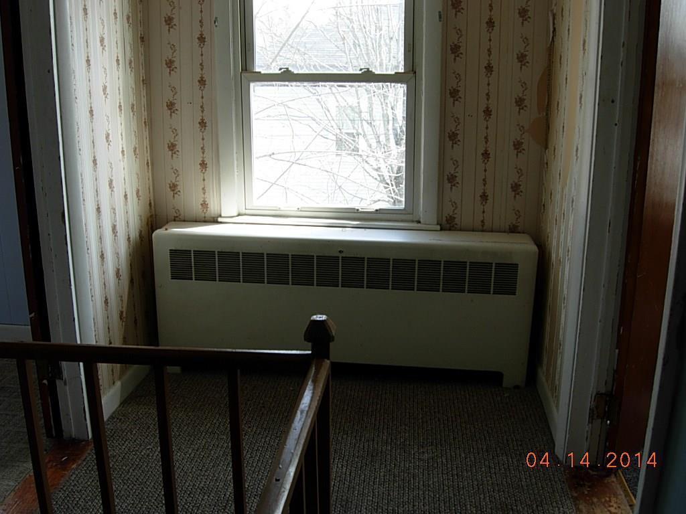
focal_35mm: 36
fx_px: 713
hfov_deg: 51.4
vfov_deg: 39.7
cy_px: 257
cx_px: 343
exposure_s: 1/28.5
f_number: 4.8
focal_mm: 7.5
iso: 50
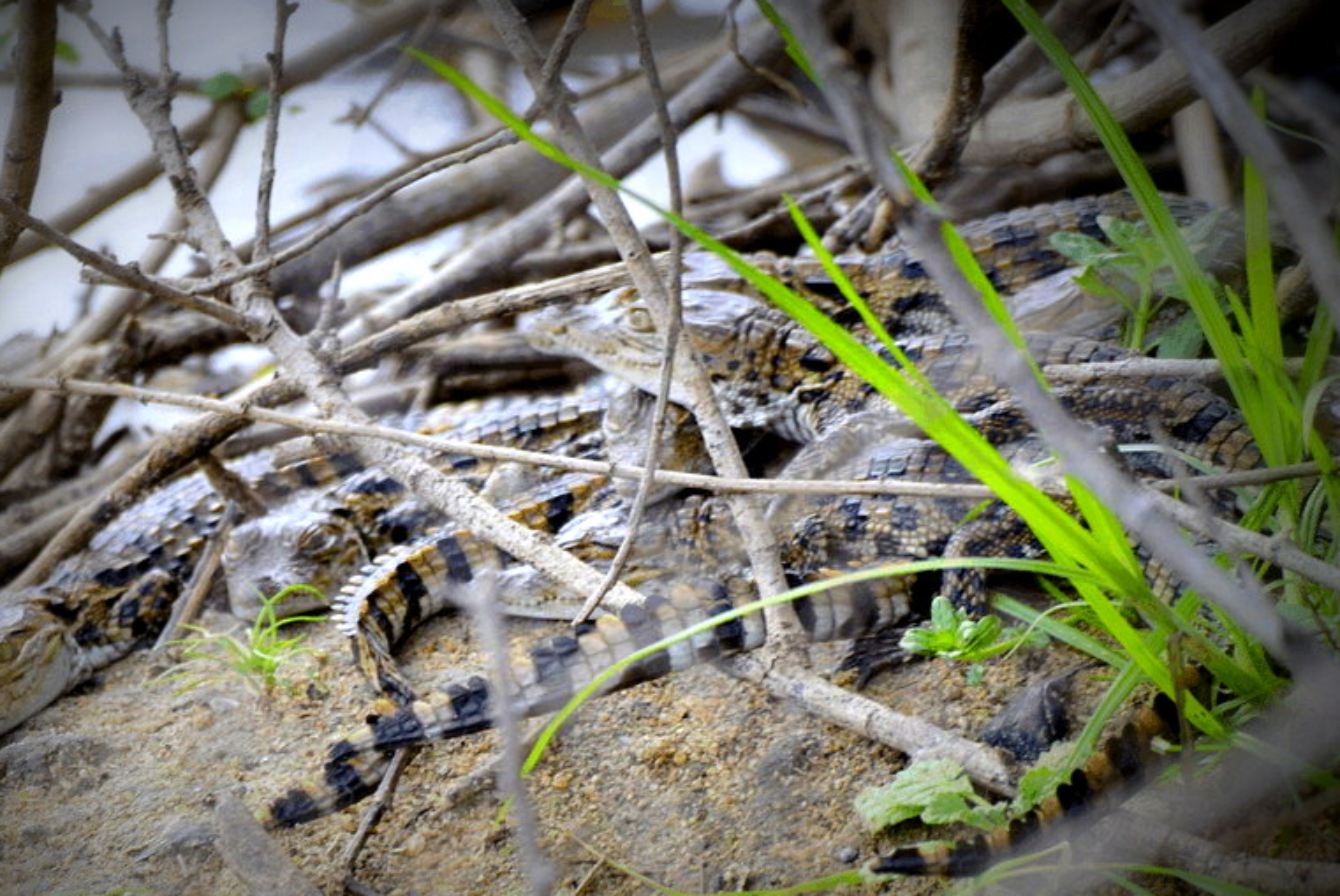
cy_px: 505
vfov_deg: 1.6
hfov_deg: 2.3
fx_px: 32935
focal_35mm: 884
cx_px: 608
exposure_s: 1/200
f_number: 7.1
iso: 200
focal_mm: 500
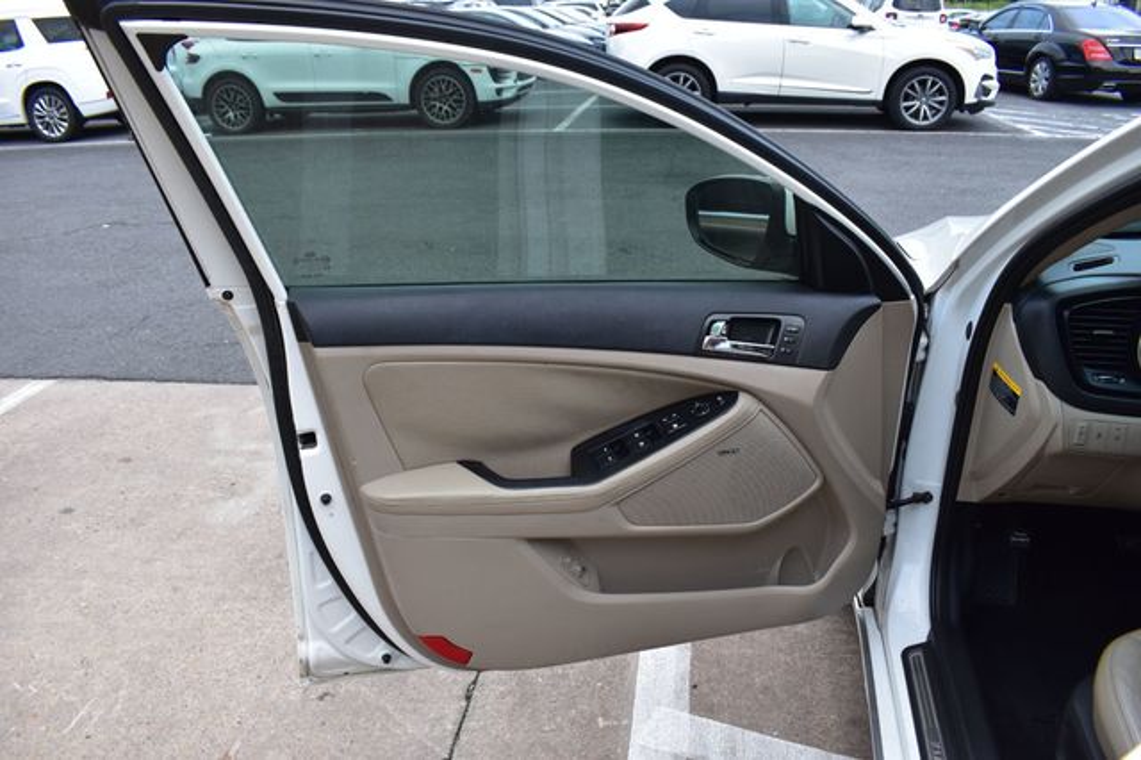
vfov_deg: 47.9
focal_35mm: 27
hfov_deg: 67.4
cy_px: 380
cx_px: 570
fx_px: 855
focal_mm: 18
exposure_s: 1/25
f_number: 7.1
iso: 400
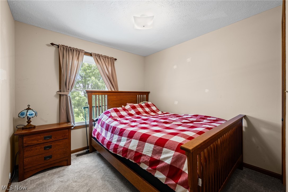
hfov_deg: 104.3
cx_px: 144
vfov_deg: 81.2
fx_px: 112
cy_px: 96
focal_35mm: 14
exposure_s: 1/2
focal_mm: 14
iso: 250
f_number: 9
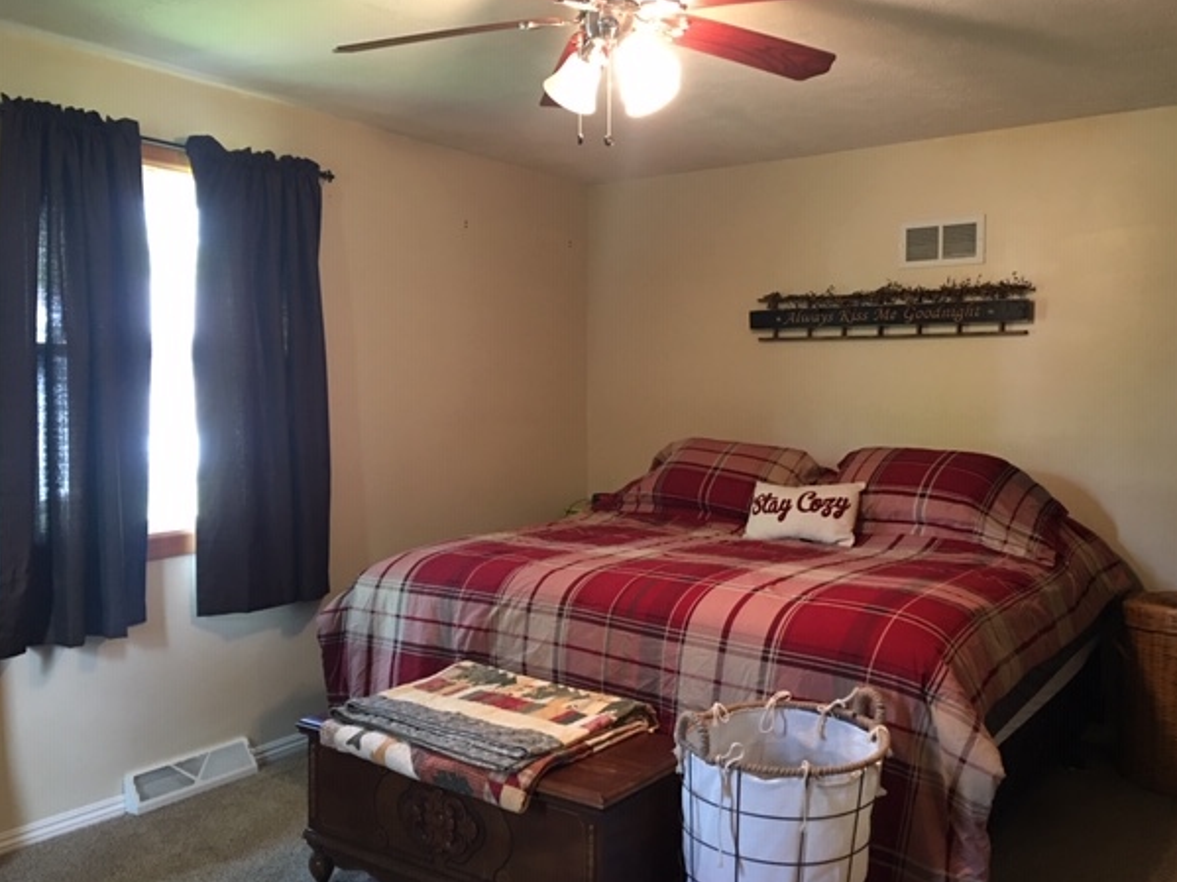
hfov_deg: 58.3
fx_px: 1054
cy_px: 428
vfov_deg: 45.4
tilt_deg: -1.5
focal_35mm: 31
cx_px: 609
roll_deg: -0.3
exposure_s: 1/15
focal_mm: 4.15
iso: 100
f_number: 2.2
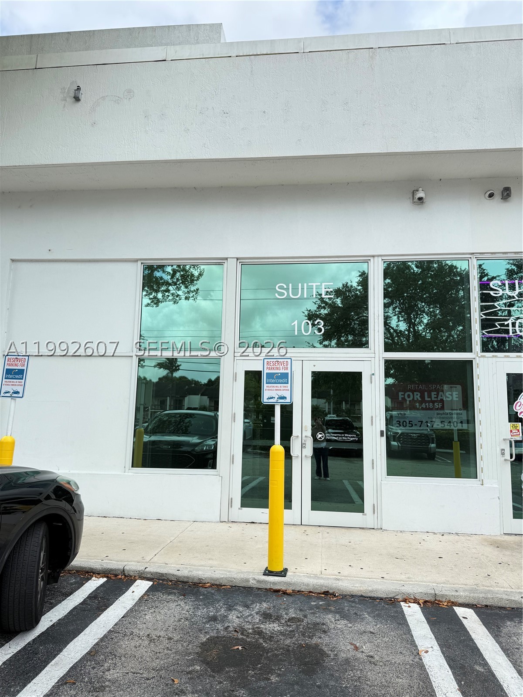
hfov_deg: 56.8
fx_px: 483
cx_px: 262
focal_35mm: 24
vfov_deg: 71.6
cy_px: 348
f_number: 1.78
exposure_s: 1/2232
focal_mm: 6.76
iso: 80
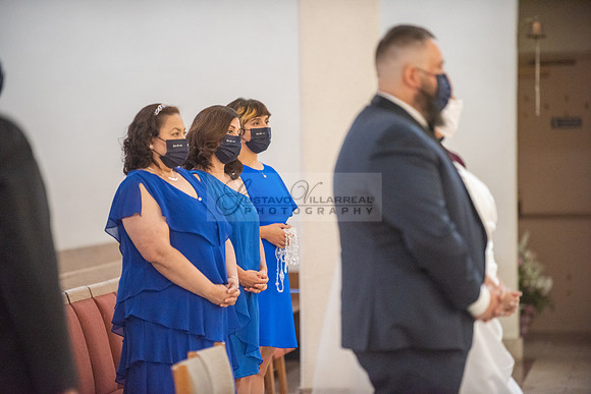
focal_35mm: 200
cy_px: 197
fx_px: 3284
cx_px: 296
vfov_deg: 6.9
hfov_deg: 10.3
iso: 2000
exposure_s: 1/160
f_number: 2.8
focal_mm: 200
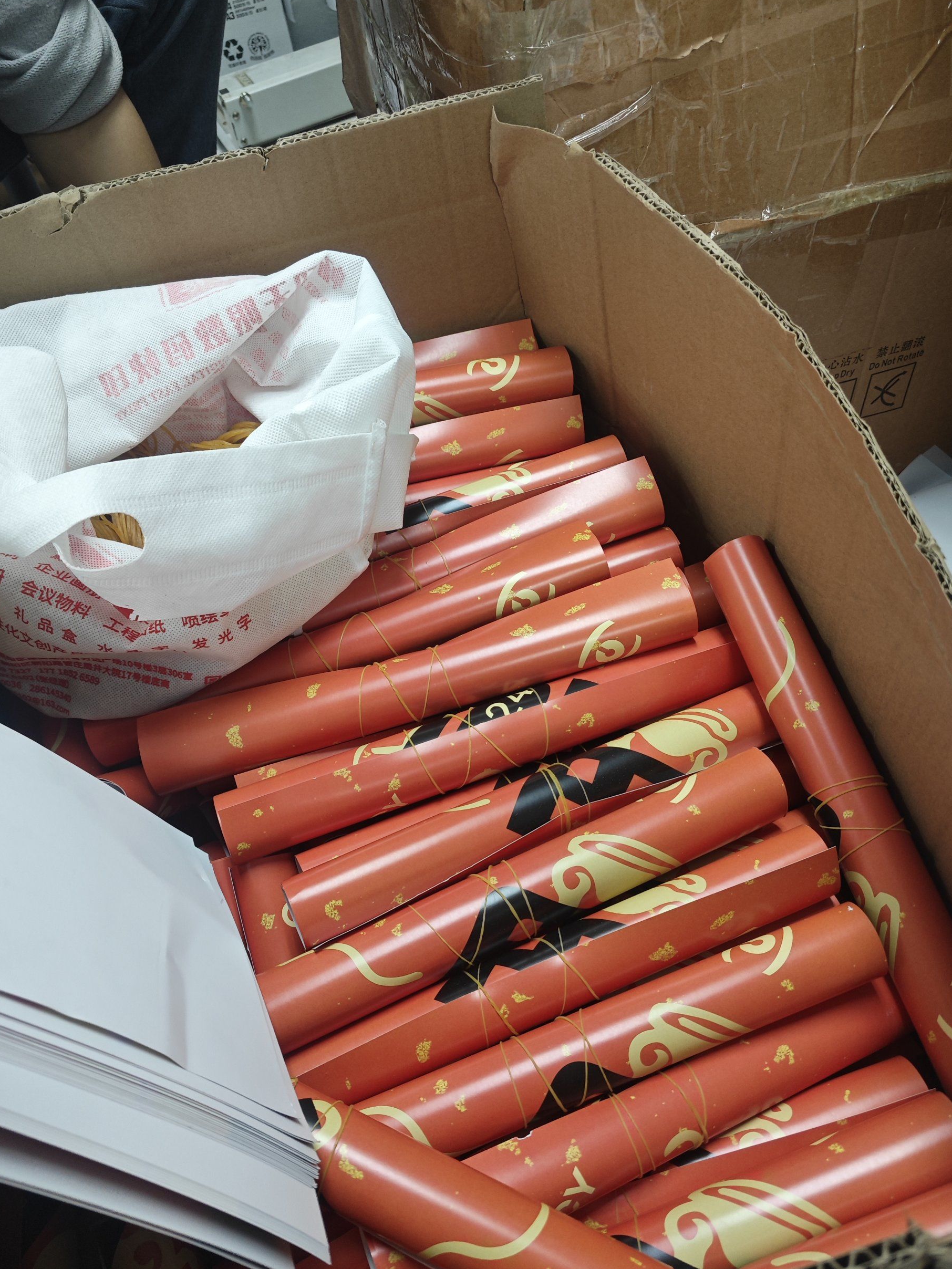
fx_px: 953
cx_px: 493
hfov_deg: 53.1
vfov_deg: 67.2
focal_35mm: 26
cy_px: 679
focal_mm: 5.43
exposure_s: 1/50
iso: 400
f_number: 1.8
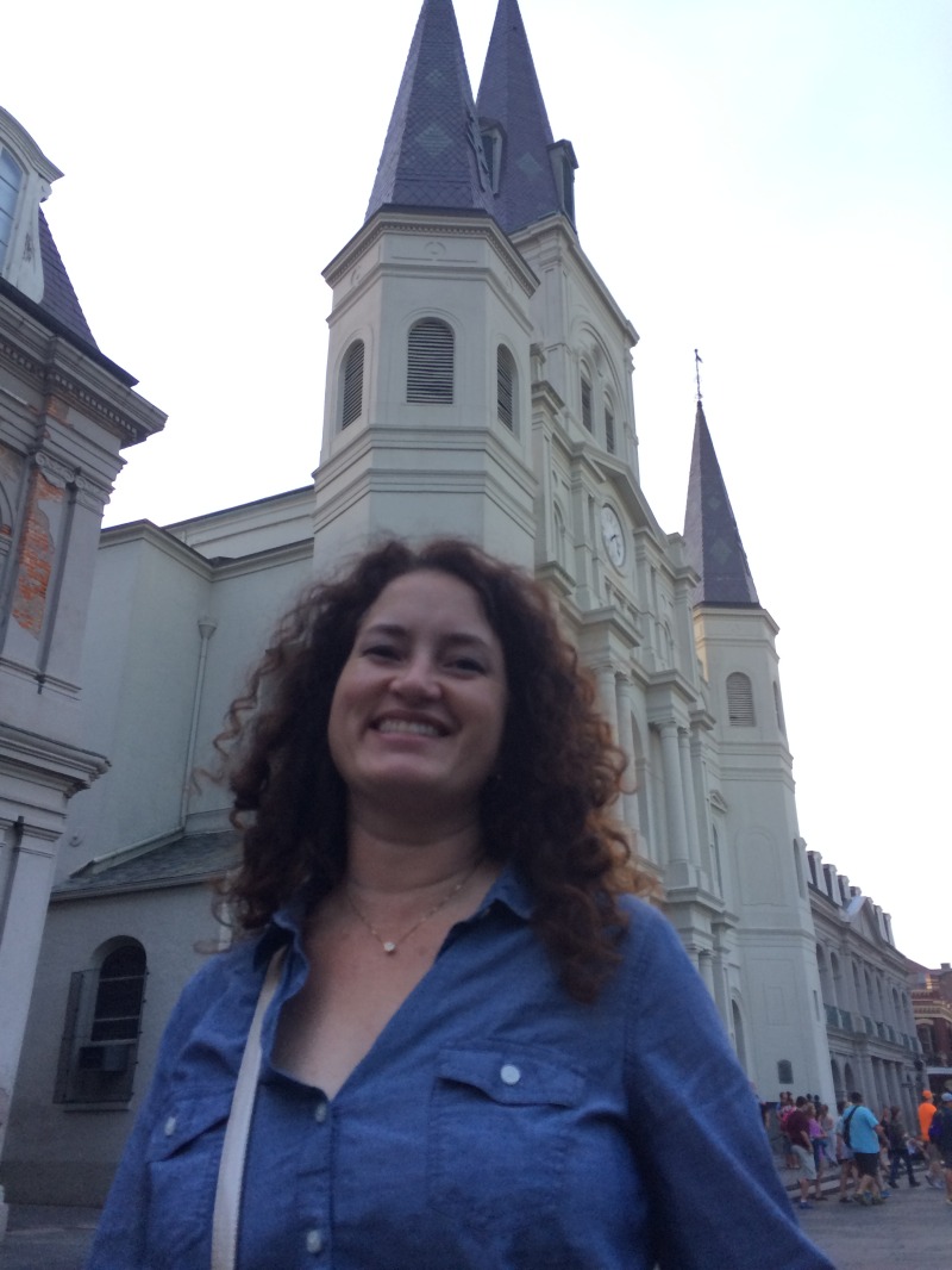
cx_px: 476
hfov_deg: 48.2
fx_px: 1063
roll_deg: +0.4
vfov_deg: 61.6
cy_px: 635
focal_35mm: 29
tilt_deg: +24.7
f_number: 2.2
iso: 40
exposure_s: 1/40
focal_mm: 4.15
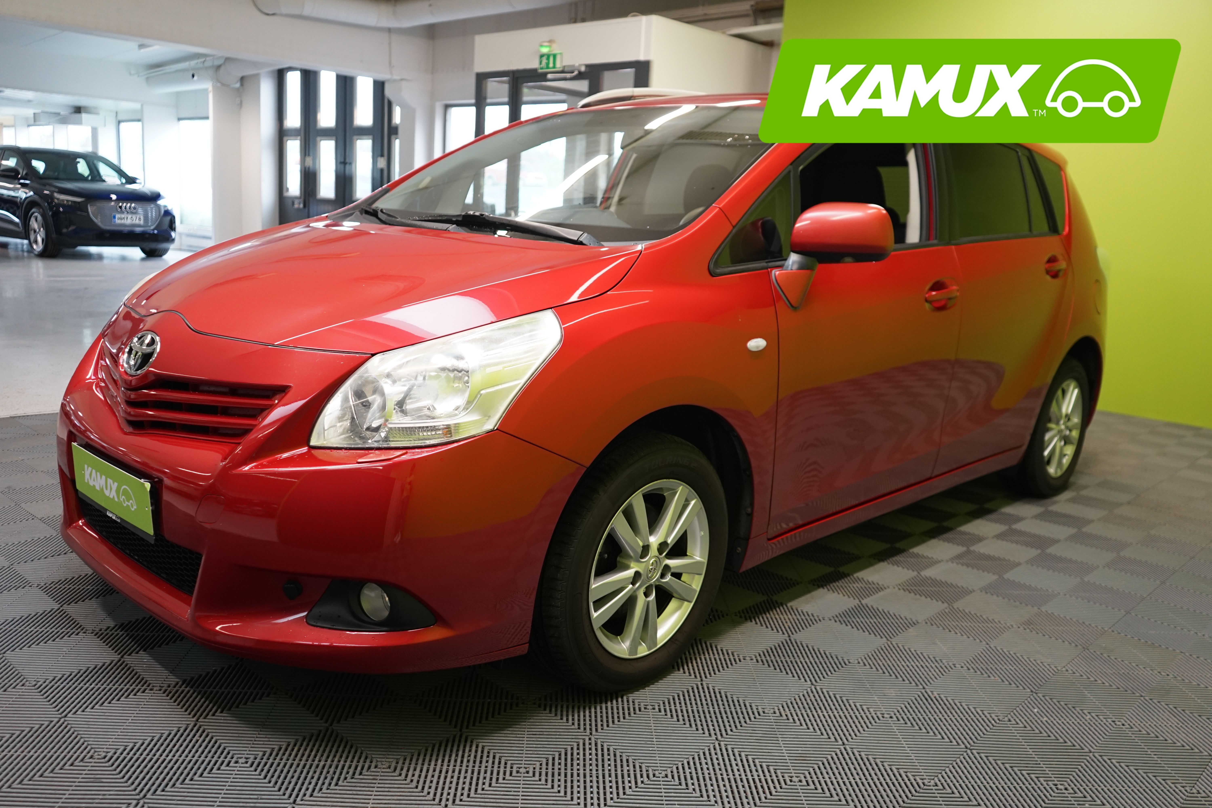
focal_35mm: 29
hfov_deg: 63.7
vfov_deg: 45.0
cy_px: 404
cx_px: 606
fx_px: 976
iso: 1000
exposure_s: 1/40
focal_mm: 29
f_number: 3.5
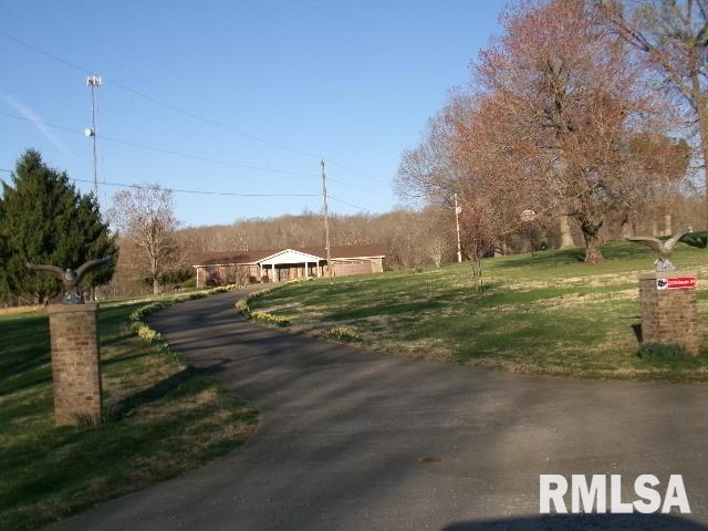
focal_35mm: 48
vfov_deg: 30.3
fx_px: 982
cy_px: 266
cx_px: 354
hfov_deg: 39.7
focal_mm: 8.5
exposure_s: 1/70
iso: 100
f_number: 12.48
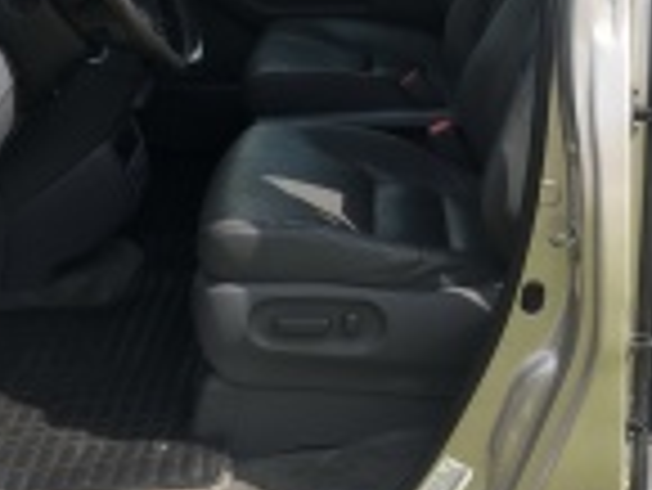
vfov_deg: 20.1
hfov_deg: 26.1
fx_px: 1376
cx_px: 535
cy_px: 130
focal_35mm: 73
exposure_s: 1/582
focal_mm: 4.15
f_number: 2.2
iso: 25
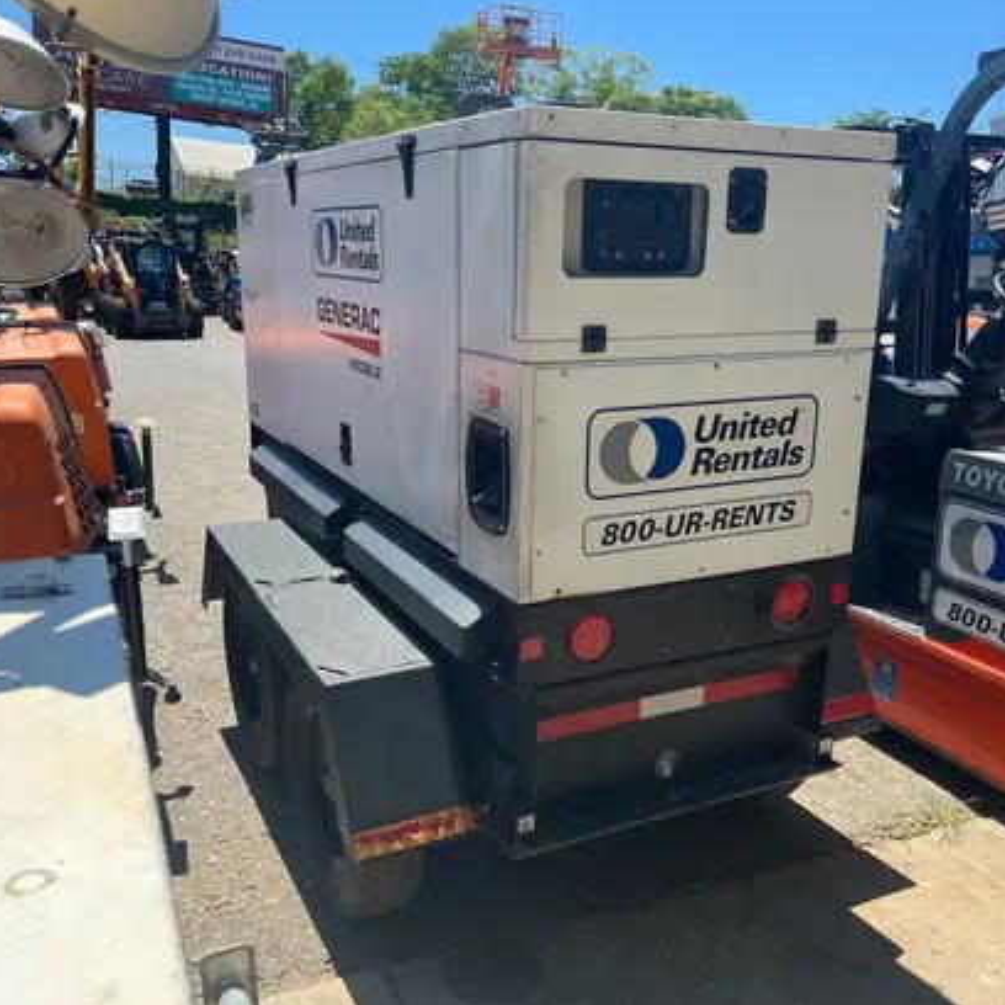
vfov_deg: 52.5
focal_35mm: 31
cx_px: 505
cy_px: 501
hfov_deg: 52.5
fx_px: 1018
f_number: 1.6
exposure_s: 1/2062
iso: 50
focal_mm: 5.1
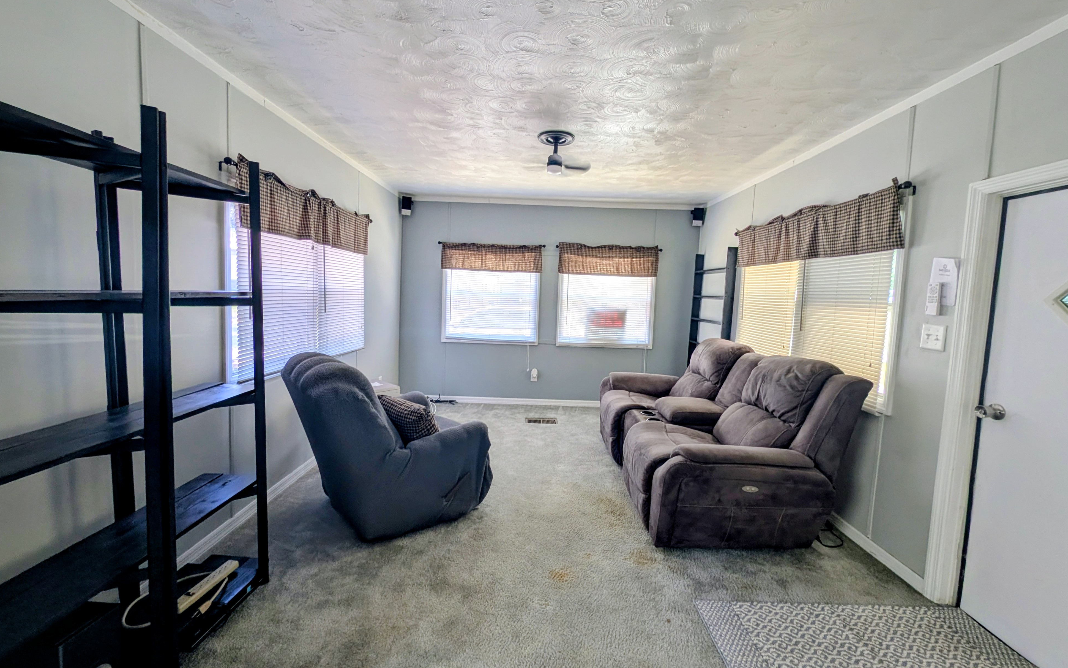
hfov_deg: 109.4
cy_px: 321
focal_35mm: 13
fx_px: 378
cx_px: 538
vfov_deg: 82.8
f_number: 1.95
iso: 38
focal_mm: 2.23
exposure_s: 1/56
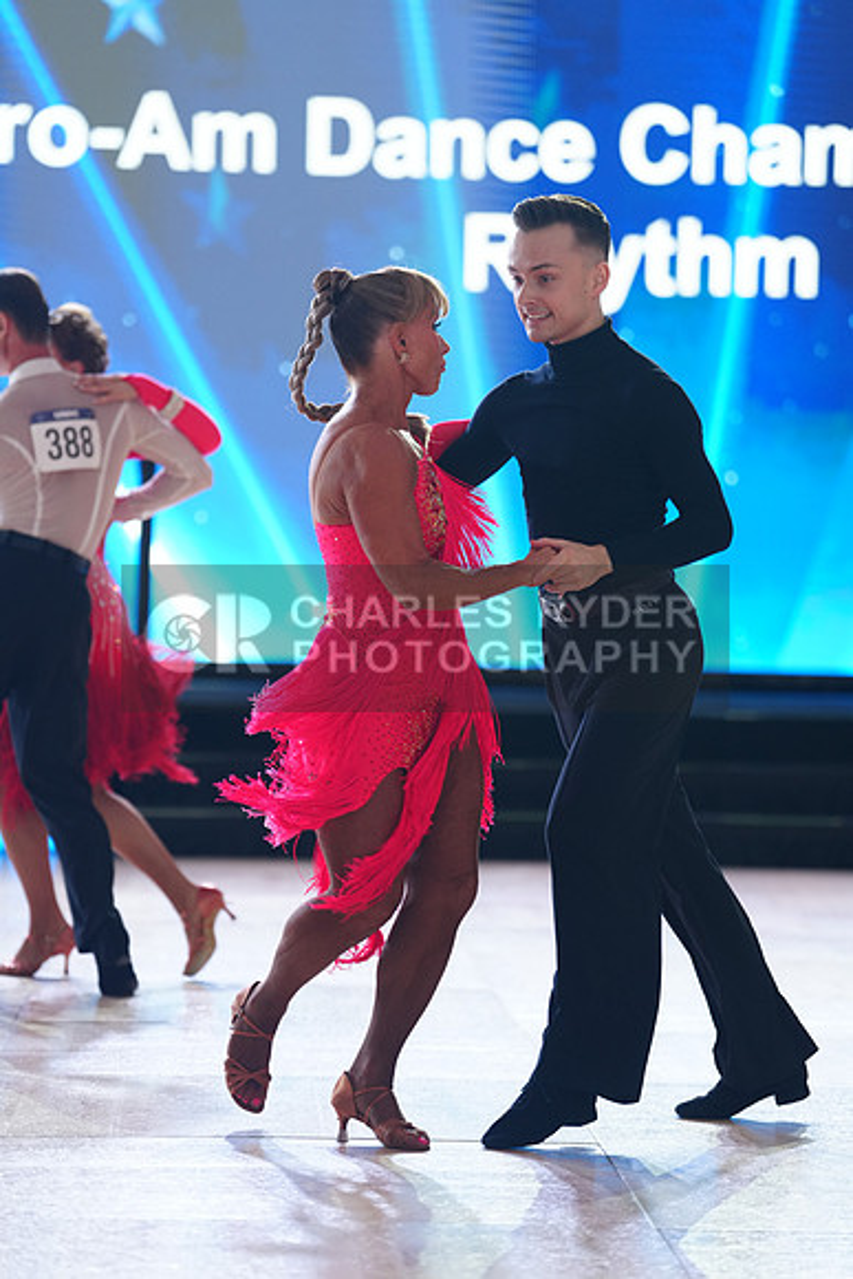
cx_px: 426
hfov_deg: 10.6
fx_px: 4617
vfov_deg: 15.8
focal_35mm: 130
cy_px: 640
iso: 1000
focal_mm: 130
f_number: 2.8
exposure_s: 1/400
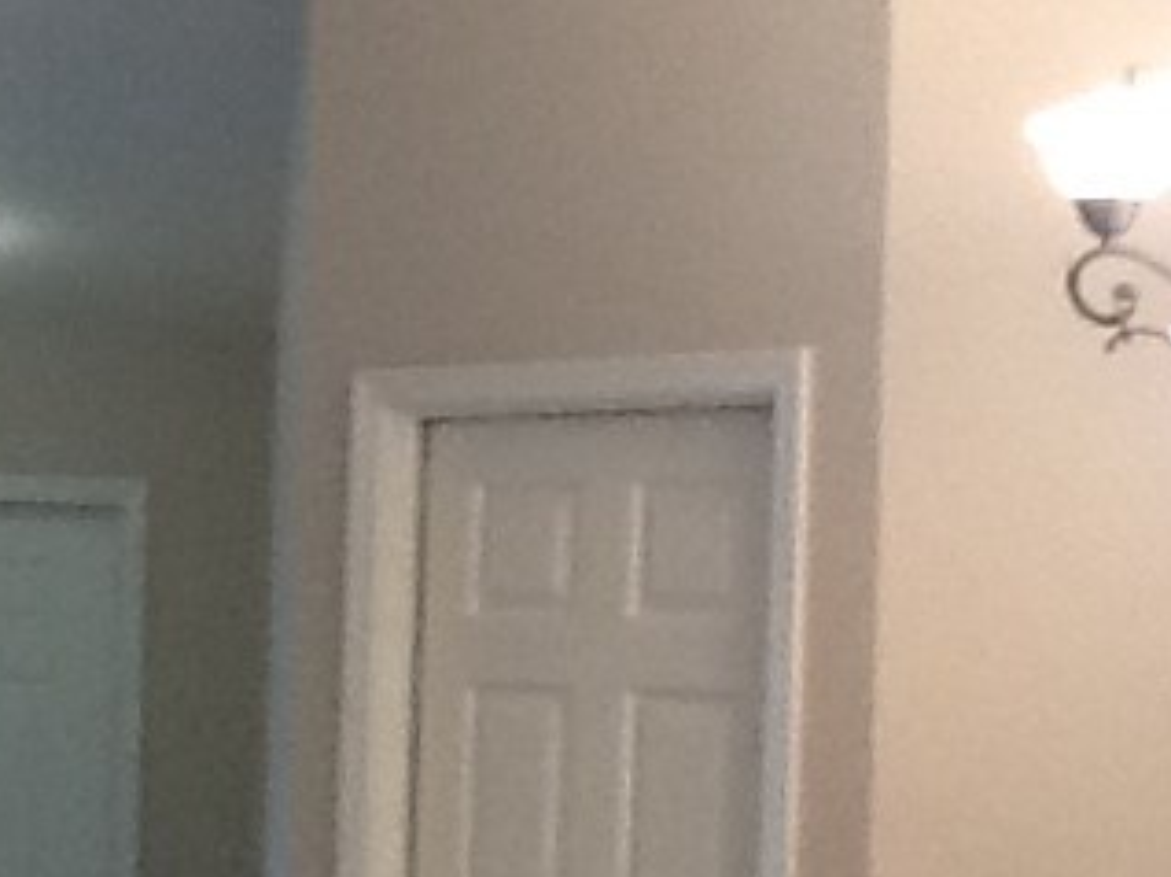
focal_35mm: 133
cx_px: 243
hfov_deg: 14.8
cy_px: 910
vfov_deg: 11.0
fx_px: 4496
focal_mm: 2.03
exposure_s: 1/30
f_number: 2.4
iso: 80
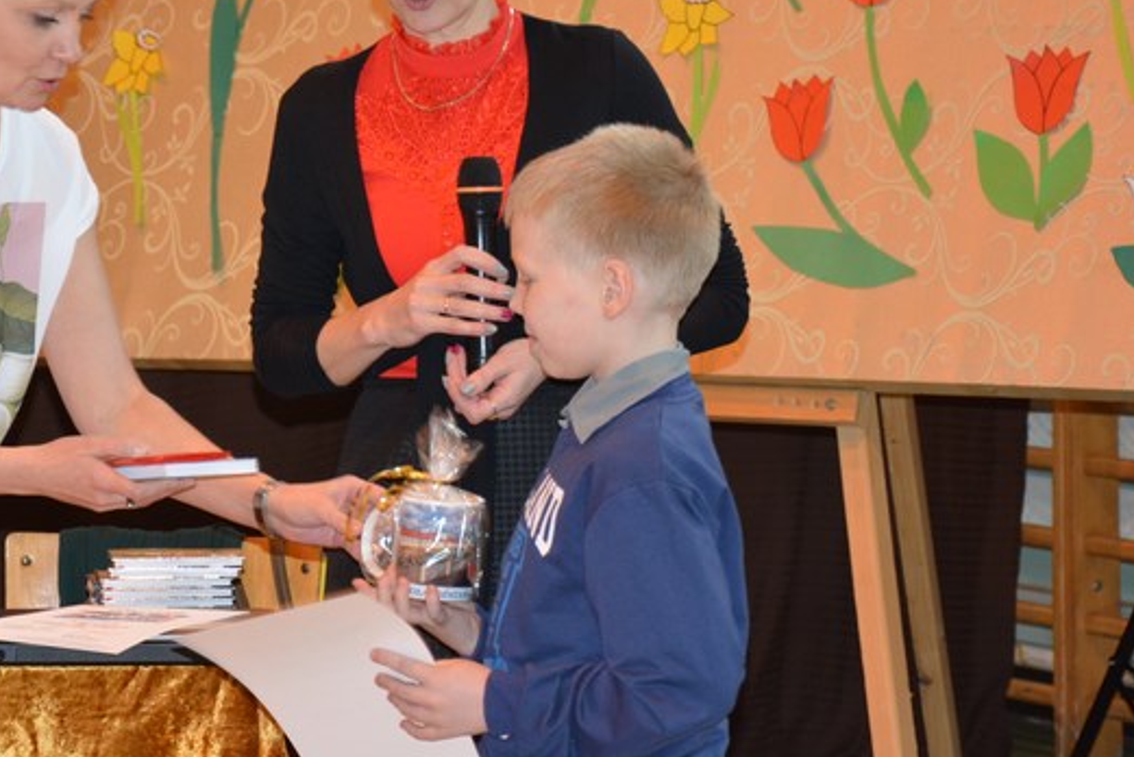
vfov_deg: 7.0
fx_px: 6170
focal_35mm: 196
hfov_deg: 10.5
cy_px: 243
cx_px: 337
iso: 1400
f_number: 5.6
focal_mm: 85
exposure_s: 1/60
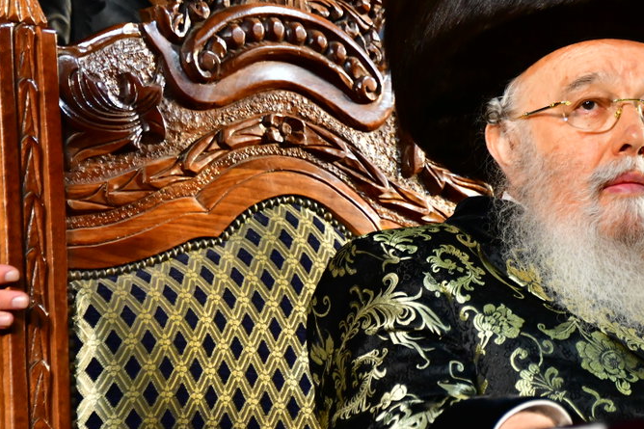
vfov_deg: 4.5
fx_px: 5437
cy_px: 94
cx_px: 626
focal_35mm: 304
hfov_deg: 6.8
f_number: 5.6
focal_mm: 145
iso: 2500
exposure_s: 1/125
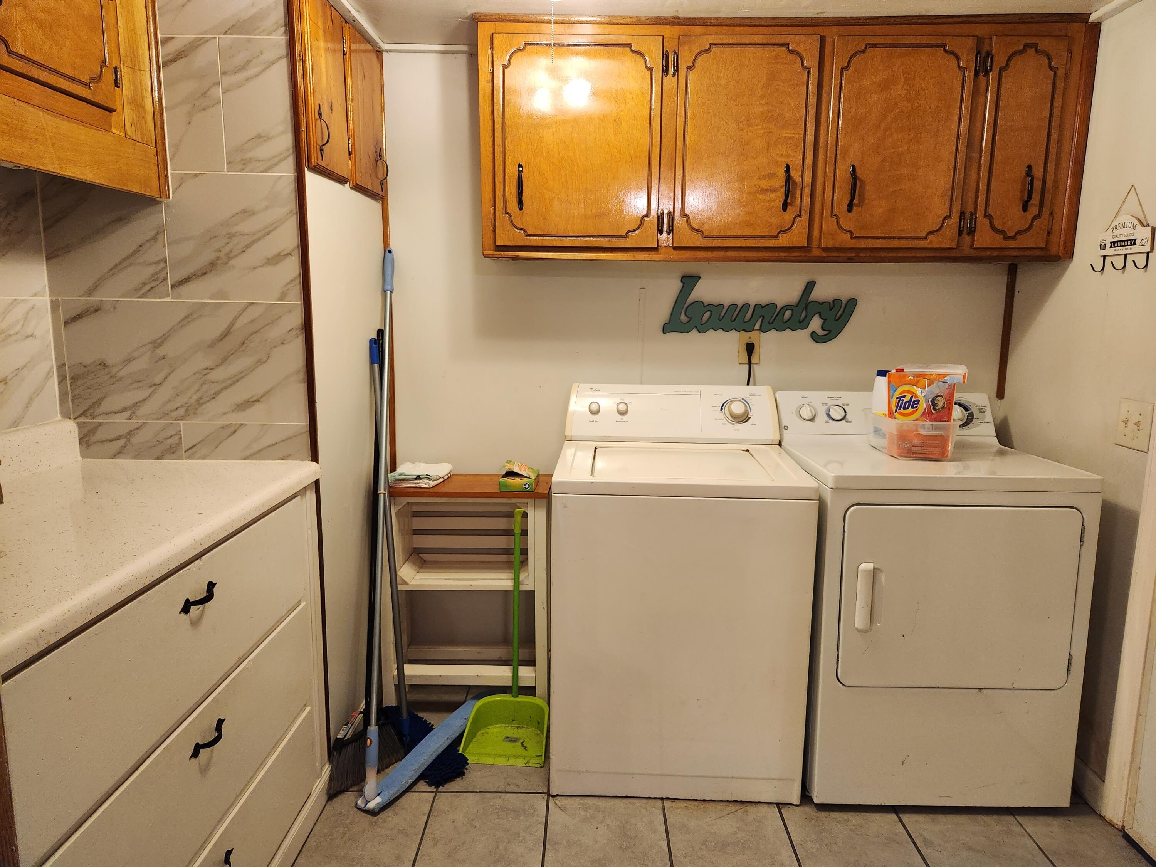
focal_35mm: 23
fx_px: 768
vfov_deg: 58.9
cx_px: 578
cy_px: 434
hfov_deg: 73.9
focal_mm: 5.4
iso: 500
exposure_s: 1/120
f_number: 1.8
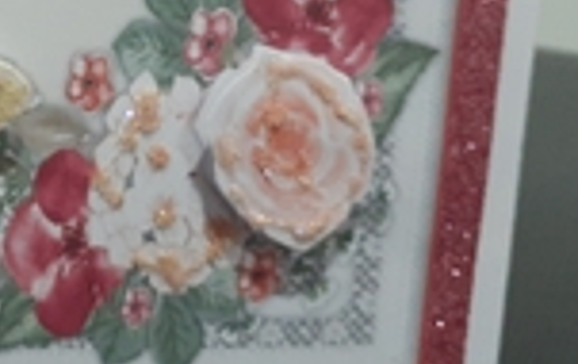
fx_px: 1341
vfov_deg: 14.8
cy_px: -94
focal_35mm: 85
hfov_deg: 22.2
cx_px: -142
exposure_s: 1/50
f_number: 1.9
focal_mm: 3.6
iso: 320
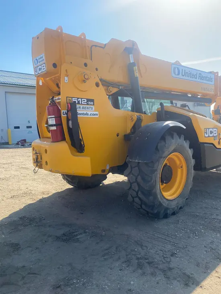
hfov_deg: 53.1
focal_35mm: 26
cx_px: 110
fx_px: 221
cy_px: 147
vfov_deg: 67.3
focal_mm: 4.25
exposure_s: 1/1701
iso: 32
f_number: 1.8
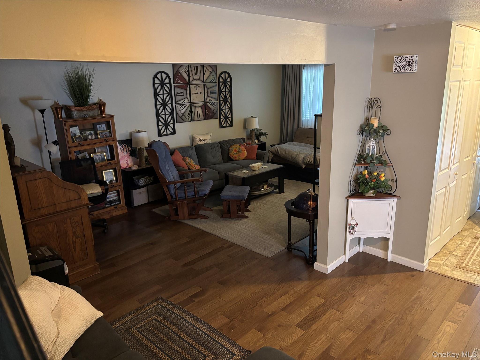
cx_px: 240
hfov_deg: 67.3
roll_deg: +1.5
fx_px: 361
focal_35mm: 26
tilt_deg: -14.8
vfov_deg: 53.1
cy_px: 180
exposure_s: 1/30
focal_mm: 5.96
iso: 500
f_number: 1.6
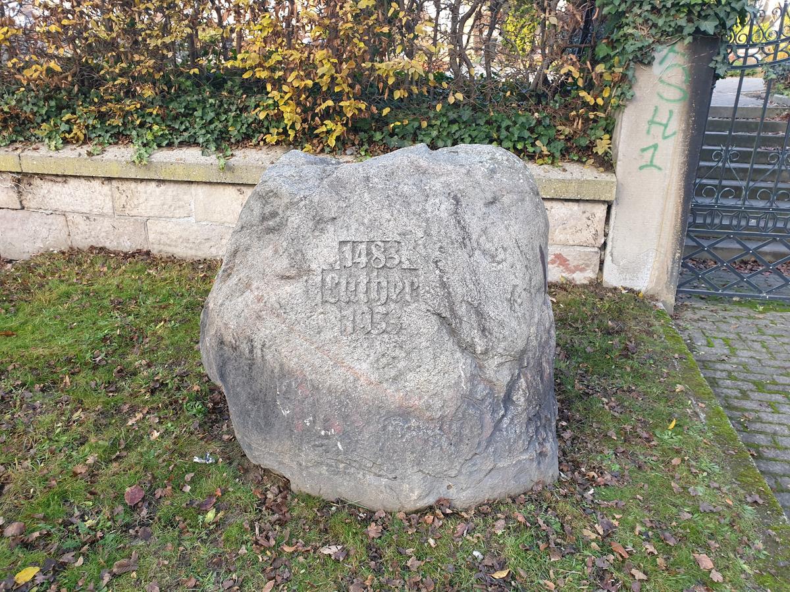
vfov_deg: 53.1
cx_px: 395
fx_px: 593
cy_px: 296
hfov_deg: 67.3
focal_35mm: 26
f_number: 2.4
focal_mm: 4.3
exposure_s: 1/100
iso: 100
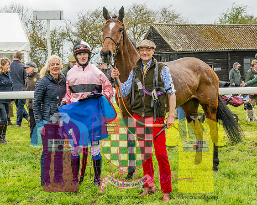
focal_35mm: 62
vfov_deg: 24.4
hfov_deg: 30.2
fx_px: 475
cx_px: 96
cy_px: 100
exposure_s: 1/800
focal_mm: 35
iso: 400
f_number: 5
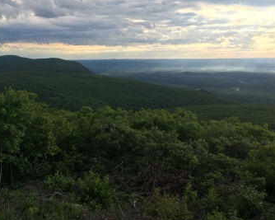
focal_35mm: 31
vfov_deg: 47.1
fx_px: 252
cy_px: 111
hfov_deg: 57.1
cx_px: 128
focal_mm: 4.15
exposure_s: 1/541
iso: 25
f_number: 2.2
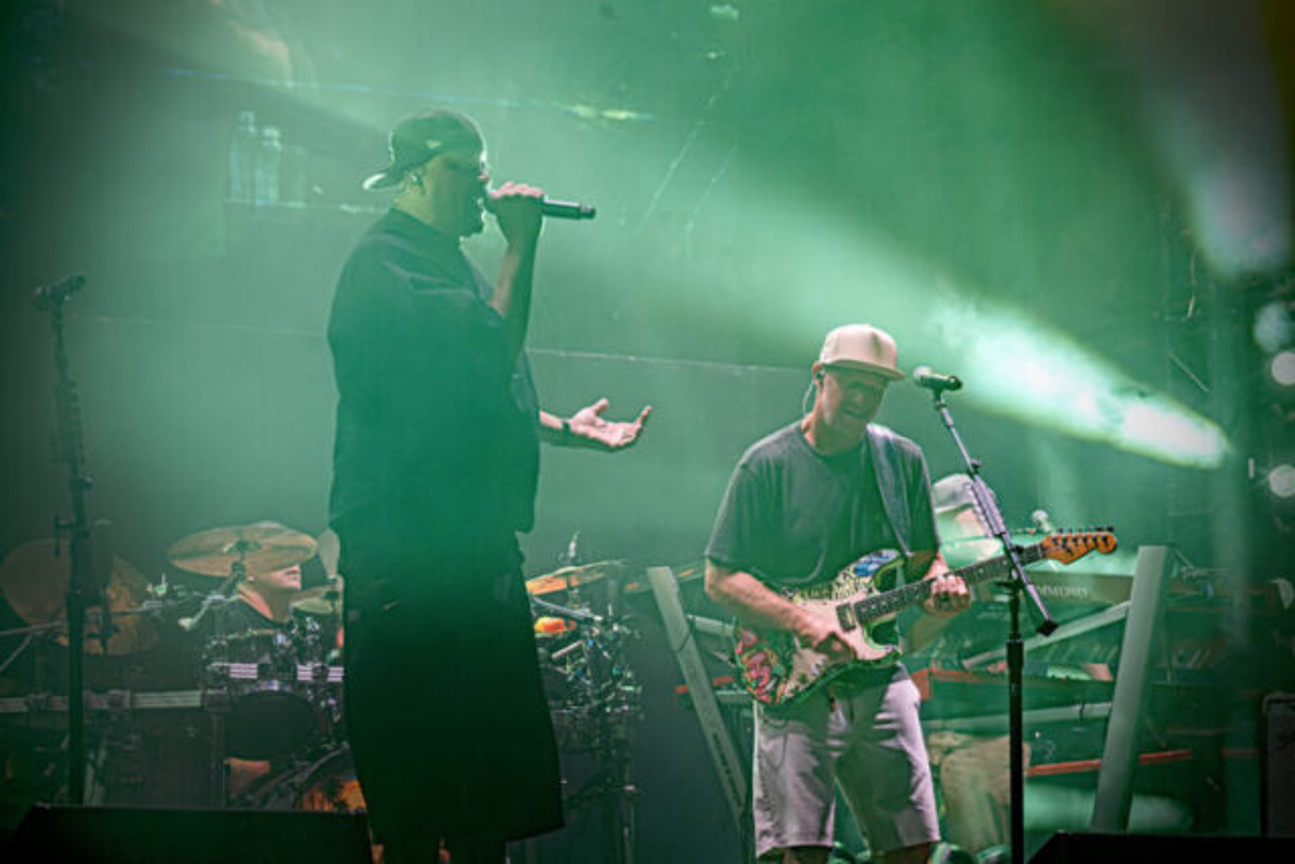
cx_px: 648
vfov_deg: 10.6
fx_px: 4677
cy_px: 432
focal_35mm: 130
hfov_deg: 15.8
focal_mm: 130
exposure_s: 1/30
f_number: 7.1
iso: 3200
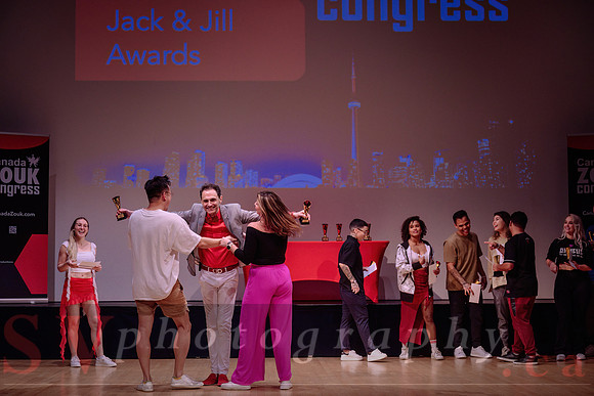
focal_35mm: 61
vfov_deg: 22.2
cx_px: 285
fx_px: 1008
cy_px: 208
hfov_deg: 32.8
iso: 1000
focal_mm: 58
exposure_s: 1/400
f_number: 3.2
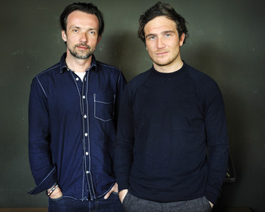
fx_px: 518
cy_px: 100
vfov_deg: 23.2
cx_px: 133
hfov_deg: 28.7
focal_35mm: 66
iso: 1250
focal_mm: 52
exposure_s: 1/50
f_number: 3.2
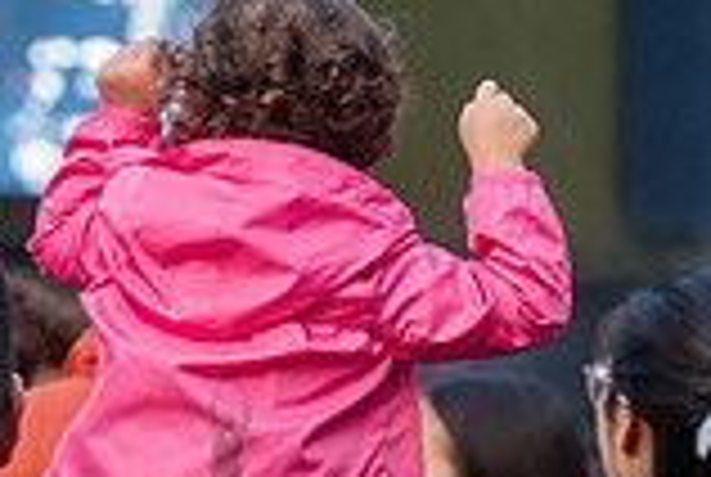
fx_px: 7242
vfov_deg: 3.8
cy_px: 439
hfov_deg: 5.6
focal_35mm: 366
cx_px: 225
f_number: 4
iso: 2500
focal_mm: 100
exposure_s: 1/500
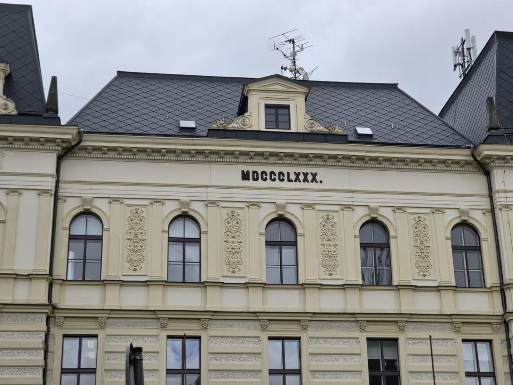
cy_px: 192
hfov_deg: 28.2
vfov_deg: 21.3
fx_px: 1023
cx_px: 256
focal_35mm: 69
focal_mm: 7
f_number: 2.4
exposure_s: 1/556
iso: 25
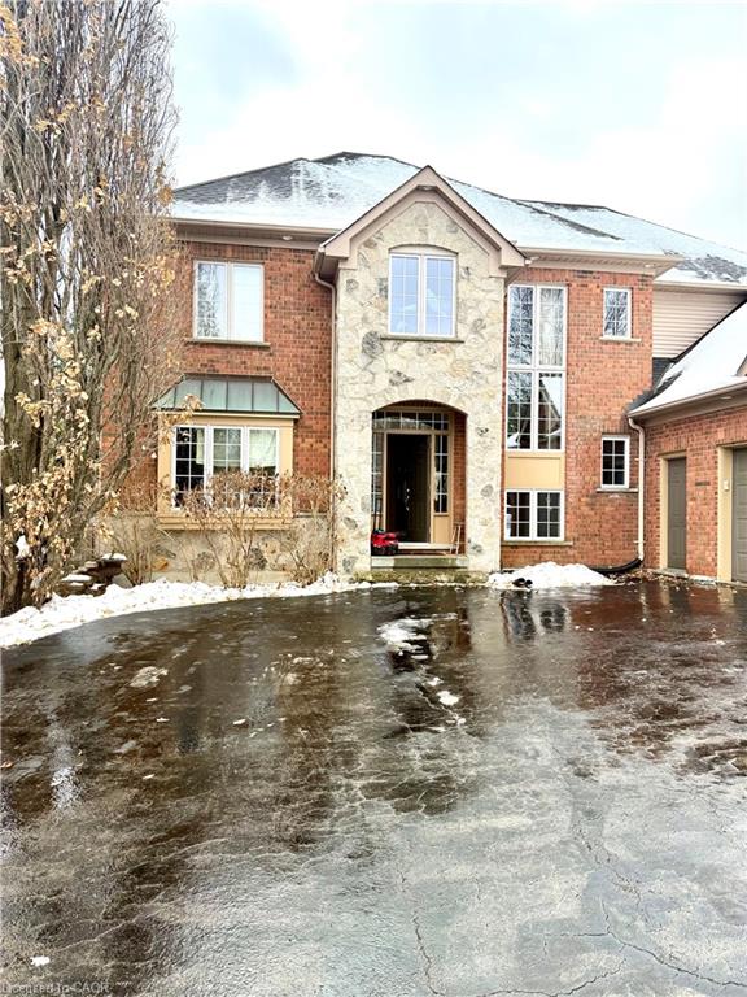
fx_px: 691
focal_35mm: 24
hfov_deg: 56.8
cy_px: 498
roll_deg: +0.0
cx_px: 374
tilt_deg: +2.9
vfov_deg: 71.6
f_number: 1.78
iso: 100
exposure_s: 1/1230
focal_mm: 6.76
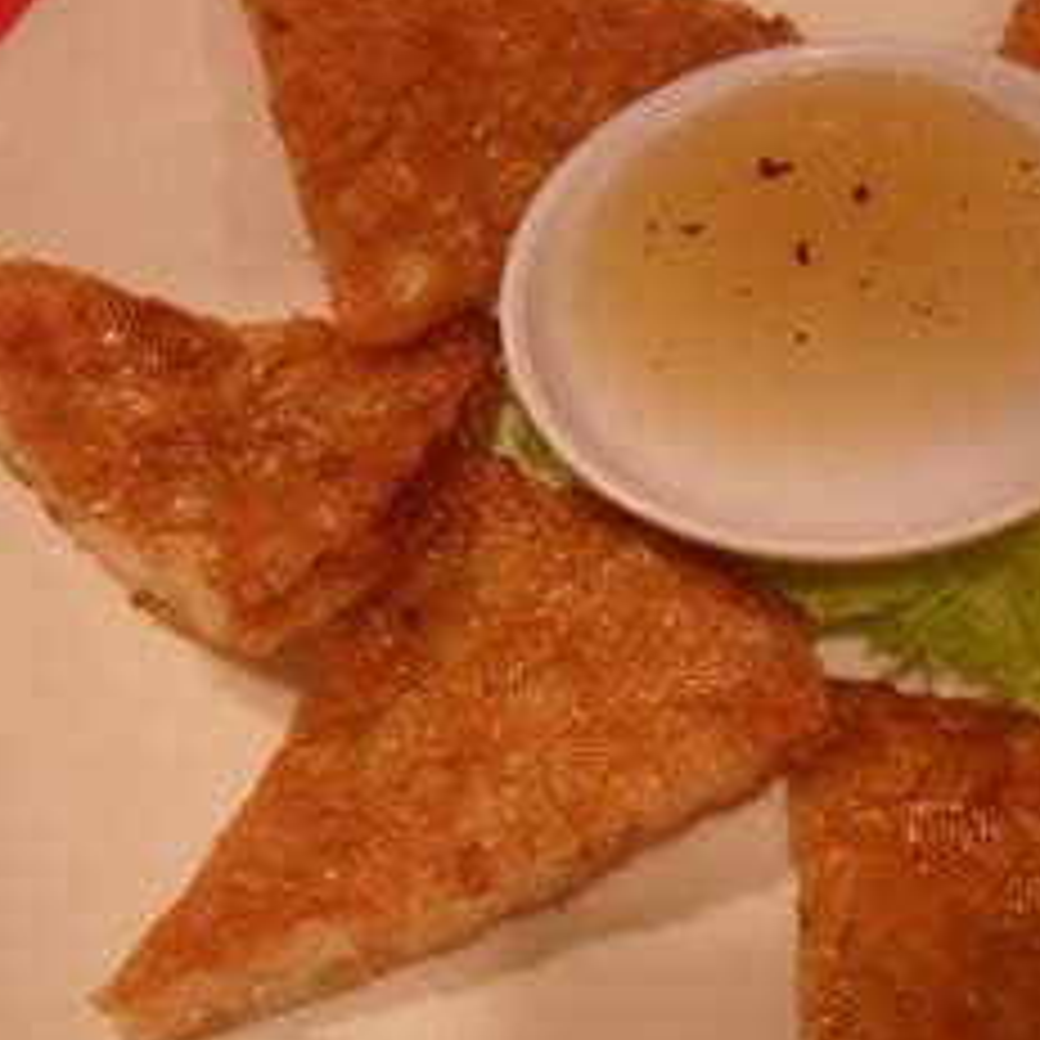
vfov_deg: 25.6
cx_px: 905
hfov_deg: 25.1
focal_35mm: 67
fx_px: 2277
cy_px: 389
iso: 400
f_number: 2.8
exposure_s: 1/30
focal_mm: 6.2
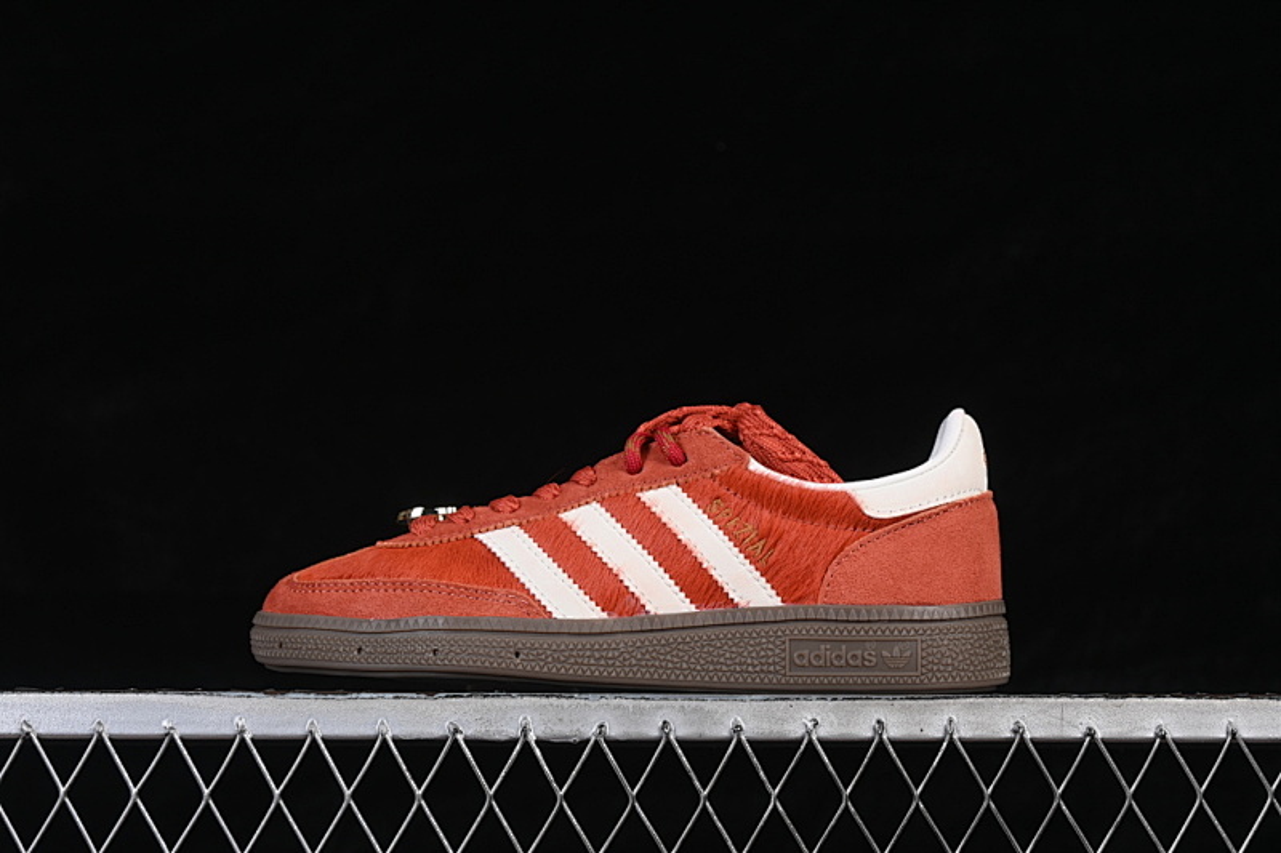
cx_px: 640
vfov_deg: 18.2
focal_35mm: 75
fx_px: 2668
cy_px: 426
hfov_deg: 27.0
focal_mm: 50
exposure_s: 1/80
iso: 160
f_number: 8
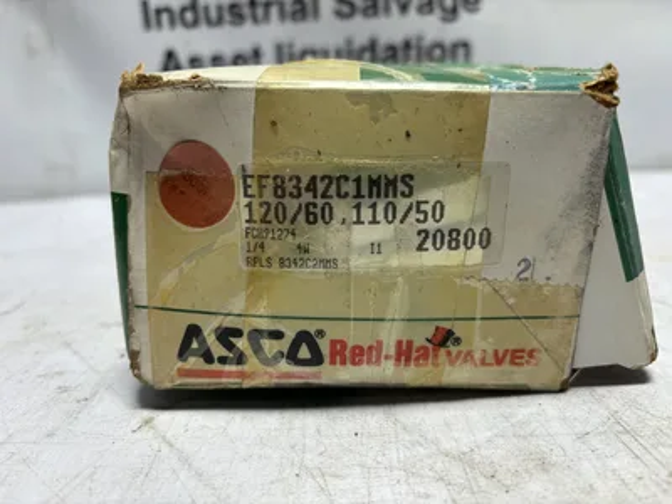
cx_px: 336
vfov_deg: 53.1
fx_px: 505
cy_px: 252
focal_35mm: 26
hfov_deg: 67.3
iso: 40
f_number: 1.6
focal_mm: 5.96
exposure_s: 1/209
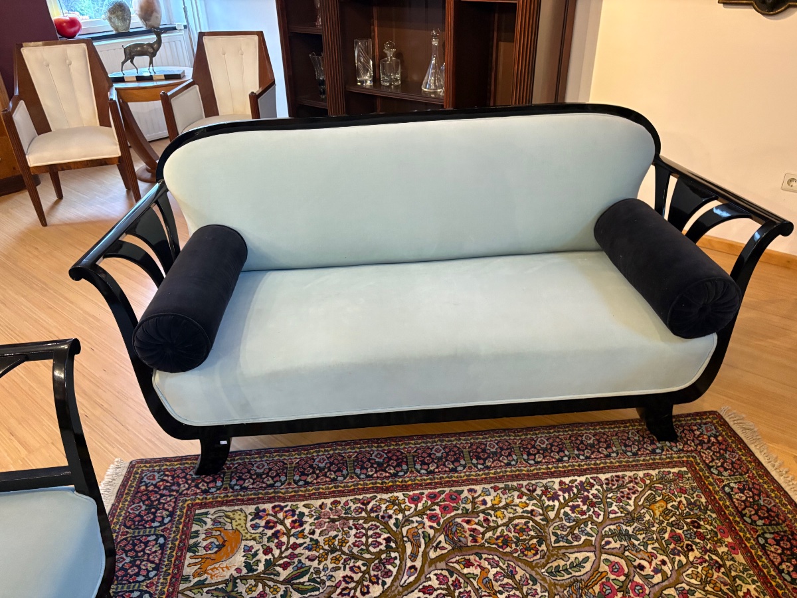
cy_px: 299
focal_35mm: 26
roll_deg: +2.2
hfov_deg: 67.3
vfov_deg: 53.1
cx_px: 398
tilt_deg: -28.6
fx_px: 599
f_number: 1.6
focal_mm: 5.96
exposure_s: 1/50
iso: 400
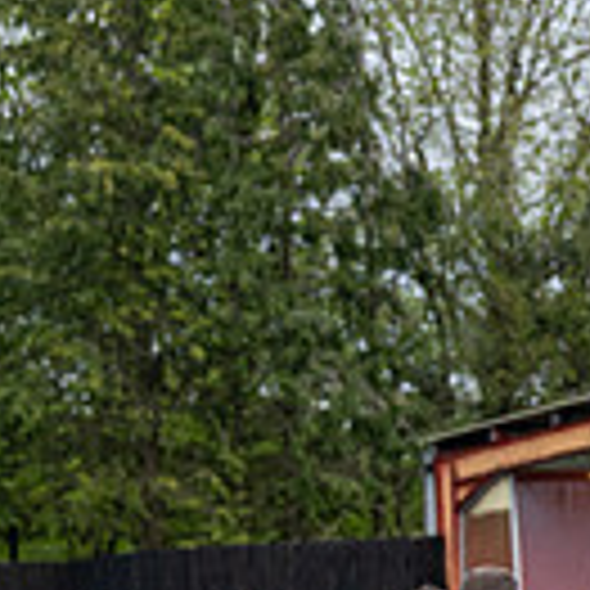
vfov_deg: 5.0
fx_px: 6653
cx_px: 1249
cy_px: 844
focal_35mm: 345
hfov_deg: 5.0
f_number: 5
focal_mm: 88
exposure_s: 1/1600
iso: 500
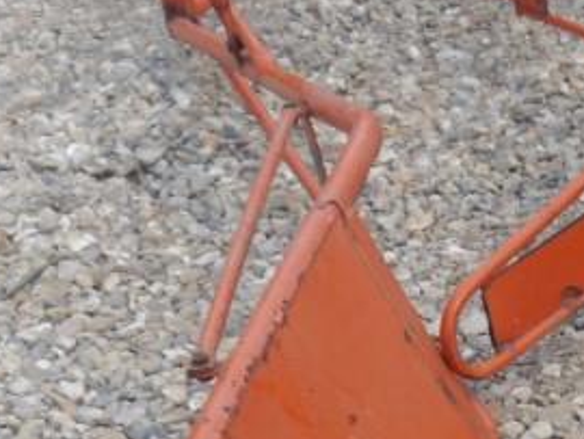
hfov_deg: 17.4
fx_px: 1790
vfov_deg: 12.9
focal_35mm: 106
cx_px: 768
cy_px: 750
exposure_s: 1/200
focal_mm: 14
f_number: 5
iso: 160
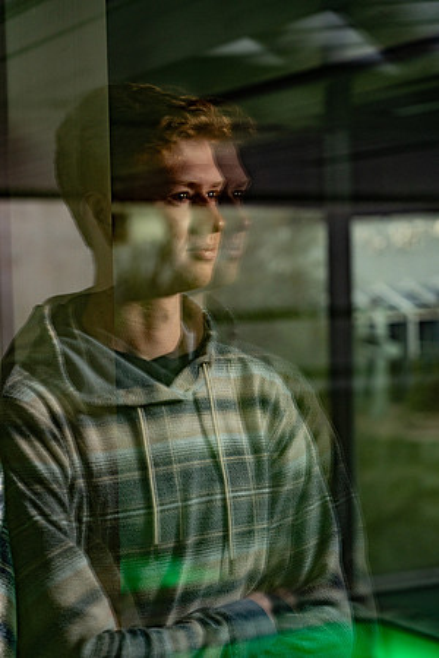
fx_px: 1408
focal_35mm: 77
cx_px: 220
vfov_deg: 26.3
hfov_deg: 17.7
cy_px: 329
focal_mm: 77
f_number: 4
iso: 500
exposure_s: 1/100
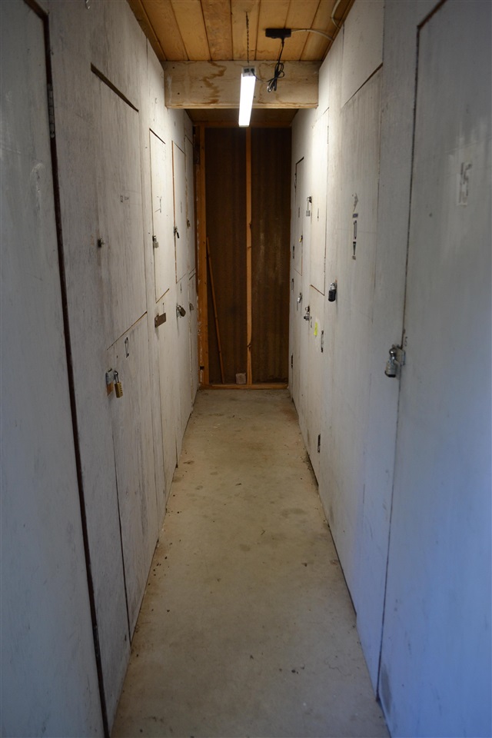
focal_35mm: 27
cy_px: 369
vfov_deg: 67.4
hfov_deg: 47.9
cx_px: 246
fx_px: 553
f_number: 4
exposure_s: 1/60
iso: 400
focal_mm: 18
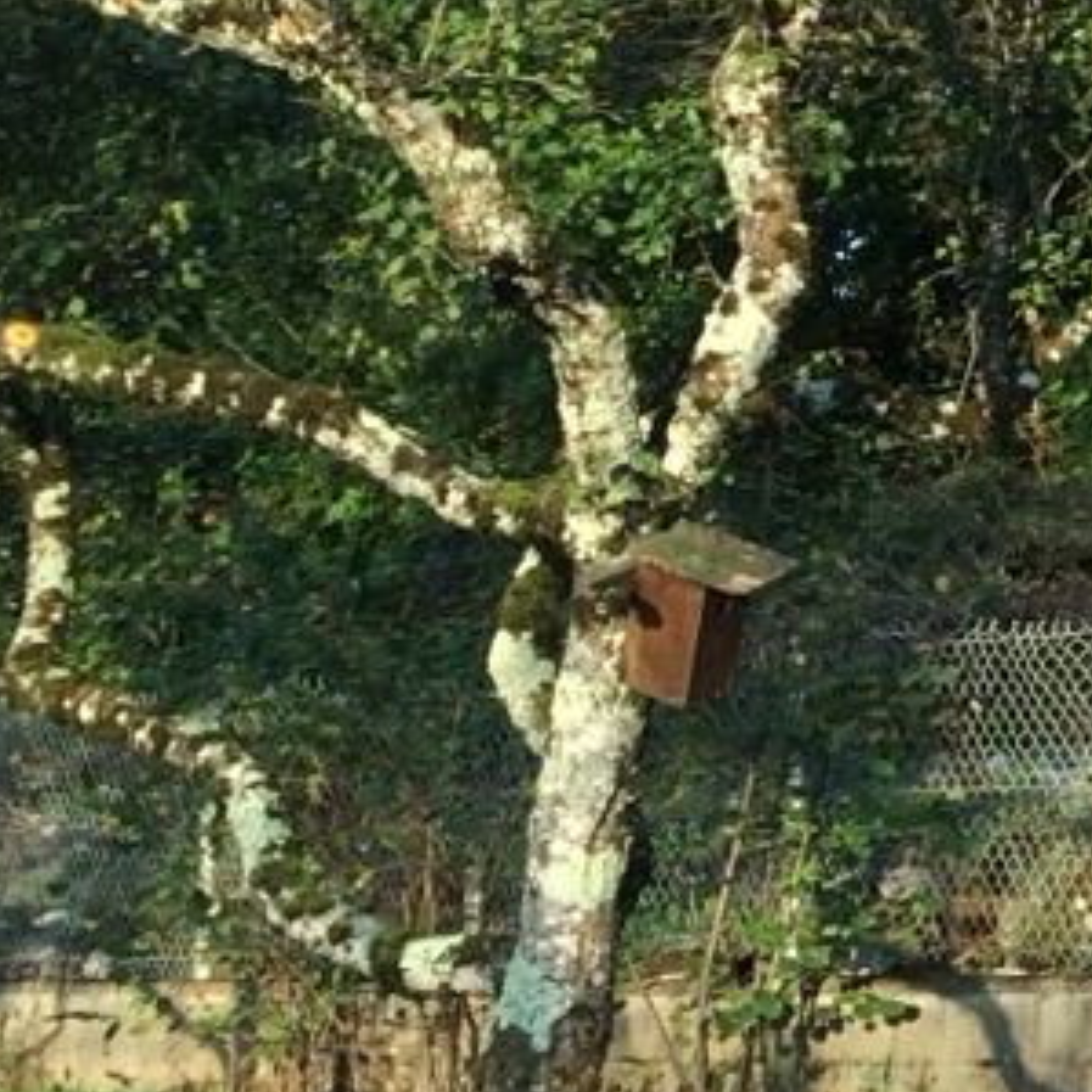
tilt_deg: +5.8
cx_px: 2670
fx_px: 4890
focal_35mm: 137
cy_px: 259
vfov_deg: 12.7
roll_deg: +0.5
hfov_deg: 10.8
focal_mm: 4.15
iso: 32
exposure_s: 1/293
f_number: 2.2
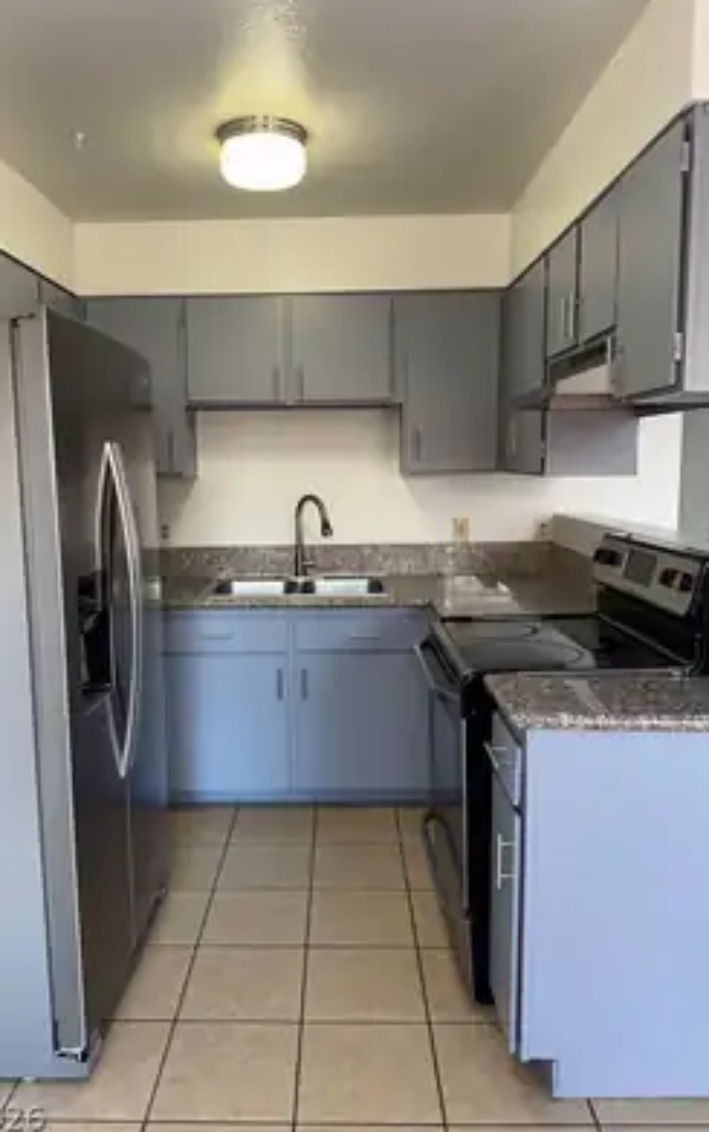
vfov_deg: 70.4
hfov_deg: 47.6
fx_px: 802
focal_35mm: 26
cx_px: 315
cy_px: 565
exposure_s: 1/120
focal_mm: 6.76
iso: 125
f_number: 1.78
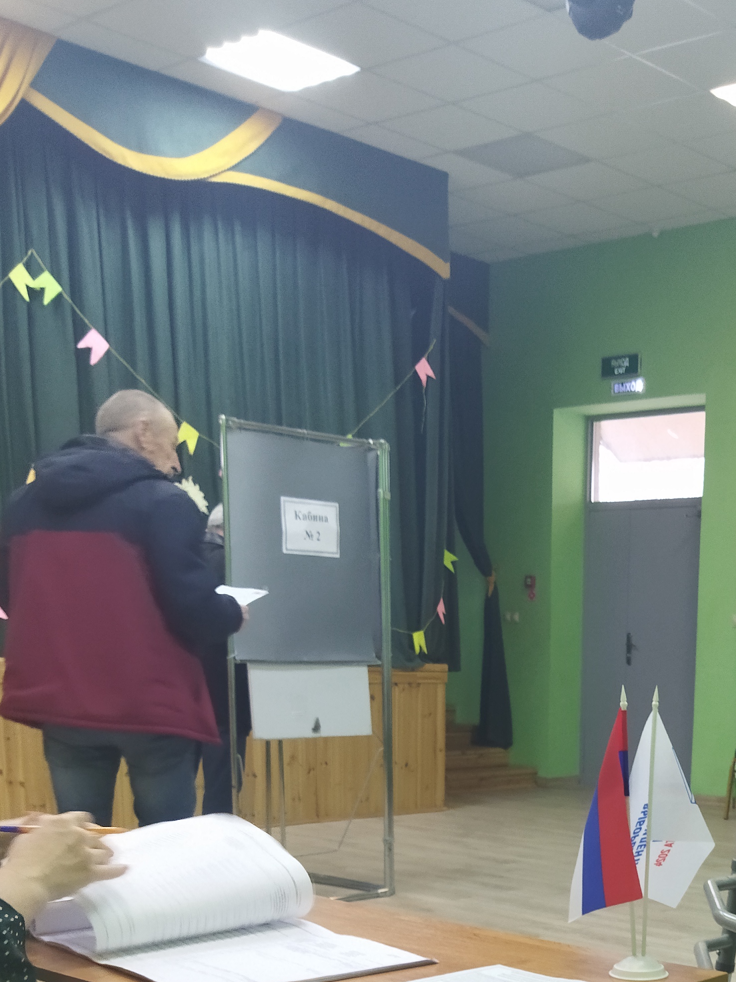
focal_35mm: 55
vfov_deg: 32.8
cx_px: 605
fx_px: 1559
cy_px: 920
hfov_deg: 26.0
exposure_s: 1/50
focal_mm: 4.71
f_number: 1.79
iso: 225
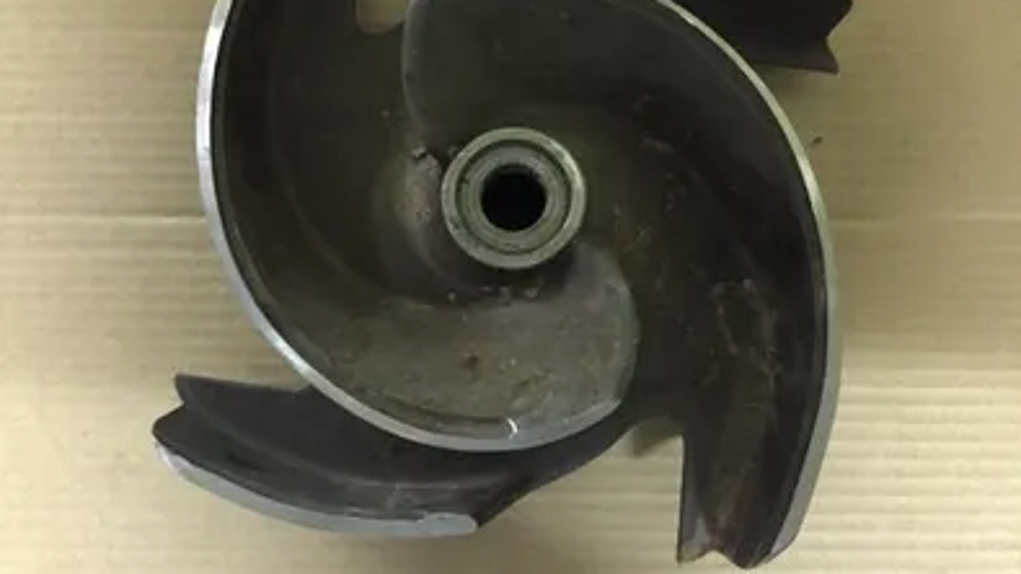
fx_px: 866
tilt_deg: -82.9
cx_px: 509
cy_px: 207
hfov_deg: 61.0
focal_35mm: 32
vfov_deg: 36.4
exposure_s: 1/15
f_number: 2.2
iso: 640
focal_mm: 4.15
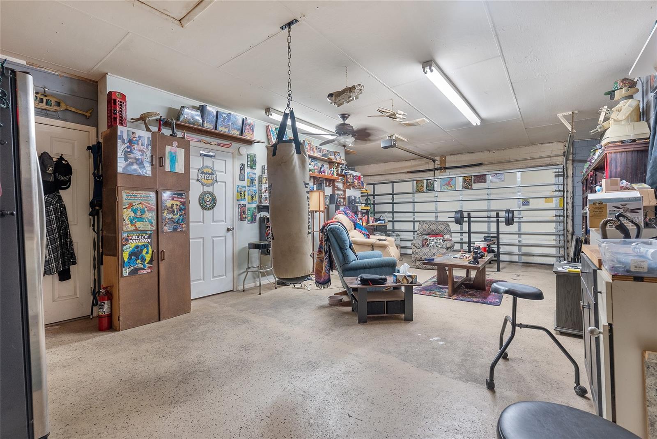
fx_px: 292
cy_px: 220
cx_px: 328
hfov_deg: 96.7
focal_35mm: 16
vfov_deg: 73.8
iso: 400
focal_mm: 16
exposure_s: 1
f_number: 8
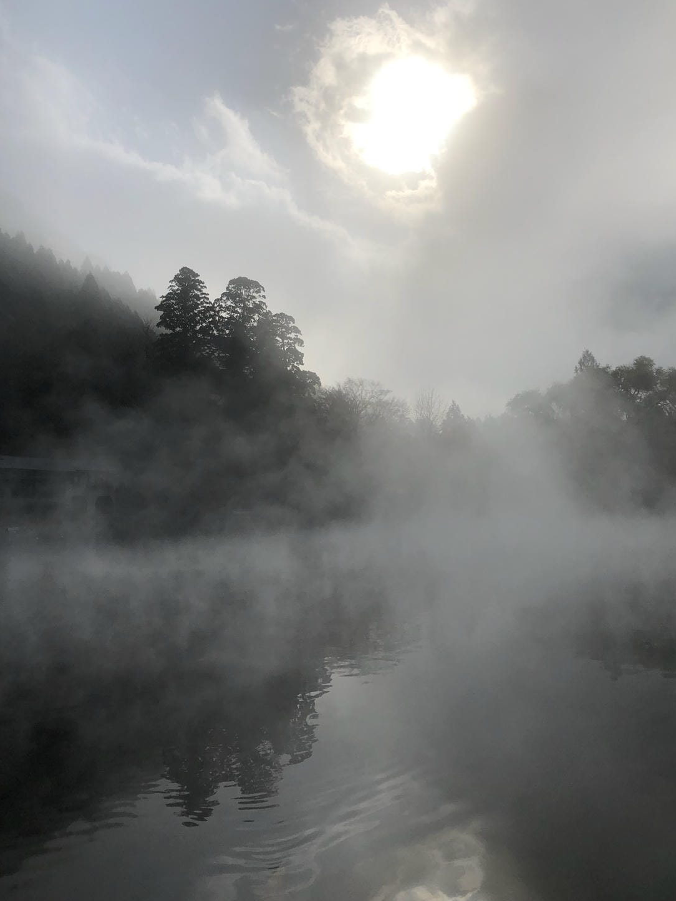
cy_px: 408
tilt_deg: +6.5
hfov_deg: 45.4
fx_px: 807
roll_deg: +2.0
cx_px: 364
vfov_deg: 58.2
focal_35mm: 31
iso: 20
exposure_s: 1/4808
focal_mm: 3.99
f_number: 1.8
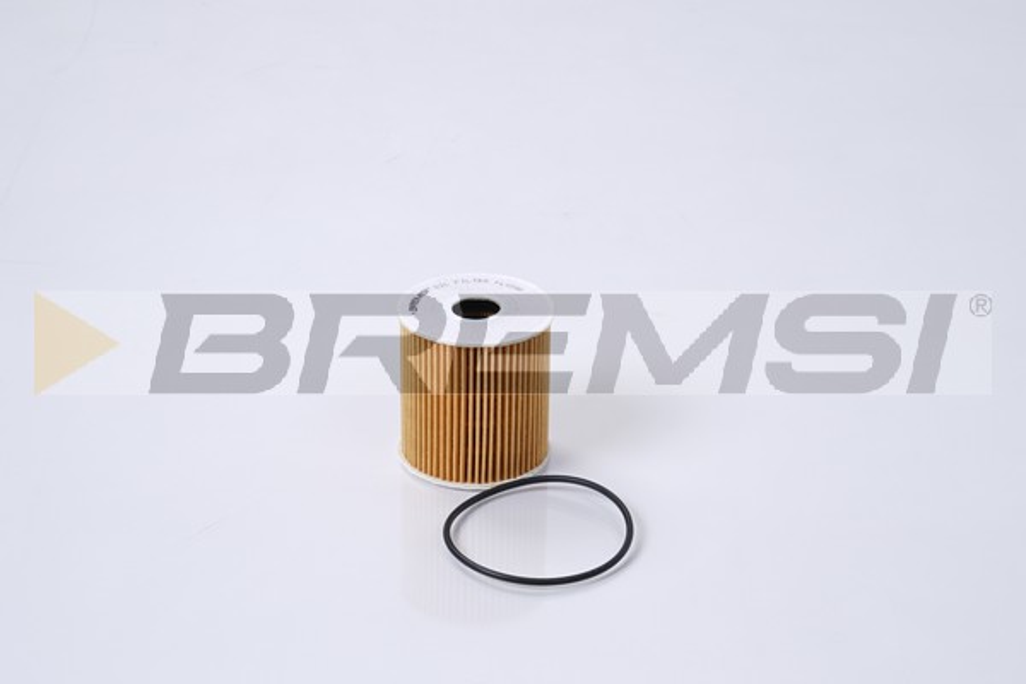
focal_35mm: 44
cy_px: 342
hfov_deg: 44.5
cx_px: 513
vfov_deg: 30.5
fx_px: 1254
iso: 50
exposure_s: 1/200
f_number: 13
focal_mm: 44
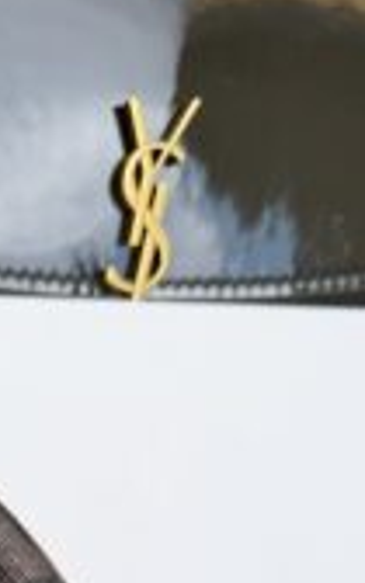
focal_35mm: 121
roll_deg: +1.1
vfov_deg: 13.7
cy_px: 1284
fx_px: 1926
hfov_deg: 10.3
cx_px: -254
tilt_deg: -19.6
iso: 100
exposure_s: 1/120
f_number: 1.78
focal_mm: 6.76
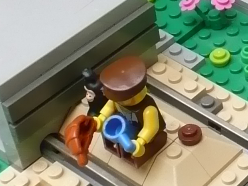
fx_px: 910
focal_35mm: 127
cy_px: 27
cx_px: 429
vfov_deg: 11.6
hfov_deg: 14.0
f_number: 3.3
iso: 200
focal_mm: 4.6
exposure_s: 1/125
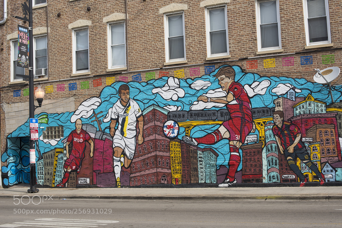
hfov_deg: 39.6
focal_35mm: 50
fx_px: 475
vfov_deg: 27.0
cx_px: 171
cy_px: 114
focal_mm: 50
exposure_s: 1/320
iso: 100
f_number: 8
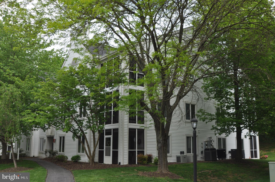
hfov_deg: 53.2
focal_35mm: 36
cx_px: 138
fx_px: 275
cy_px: 91
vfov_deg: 36.8
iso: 200
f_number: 9
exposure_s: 1/200
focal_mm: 24
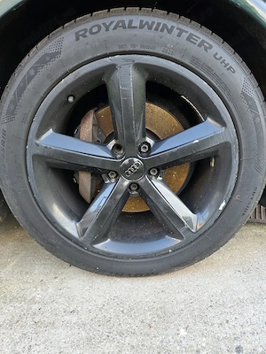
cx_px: 133
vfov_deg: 73.9
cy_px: 177
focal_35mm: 23
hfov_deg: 58.9
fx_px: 236
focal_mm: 6.3
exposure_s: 1/101
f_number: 1.7
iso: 160
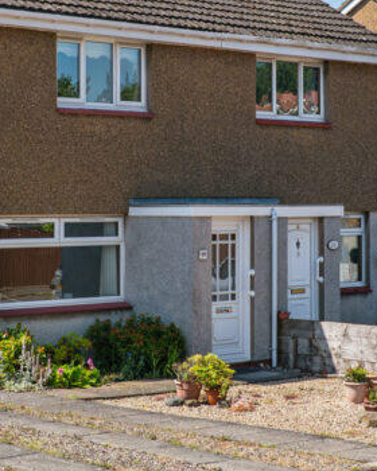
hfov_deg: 16.0
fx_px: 1339
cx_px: 127
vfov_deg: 19.9
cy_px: 169
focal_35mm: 96
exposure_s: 1/100
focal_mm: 35
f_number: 8
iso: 100
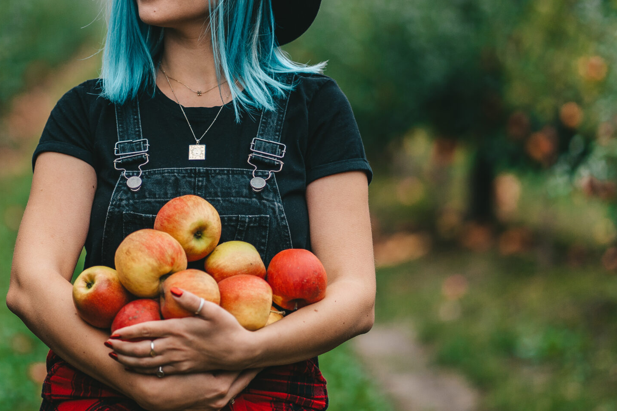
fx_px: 2588
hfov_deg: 13.6
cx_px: 210
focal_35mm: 151
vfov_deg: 9.1
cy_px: 126
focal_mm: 85
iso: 250
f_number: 1.8
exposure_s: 1/320
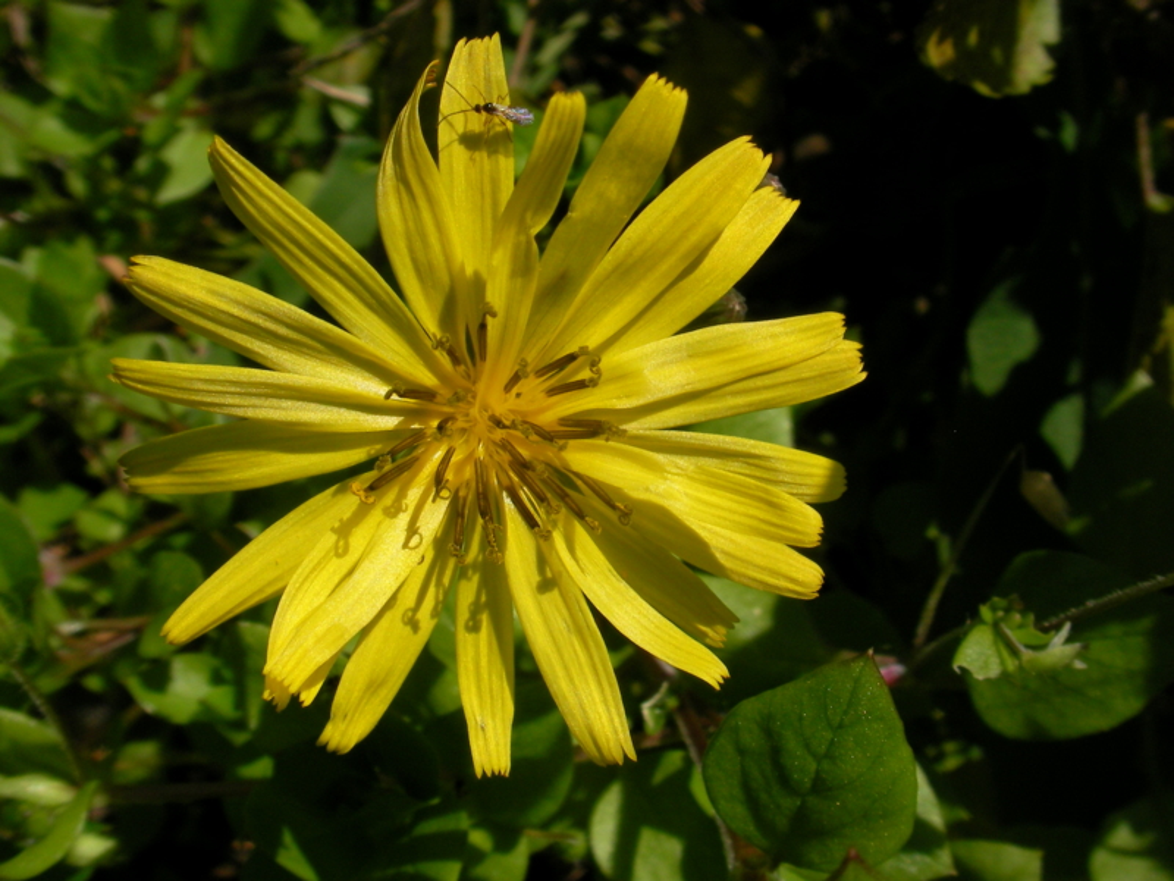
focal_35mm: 41
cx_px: 587
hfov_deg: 45.8
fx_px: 1391
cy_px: 440
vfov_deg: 35.1
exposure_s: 1/522
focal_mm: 6.3
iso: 50
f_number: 5.6
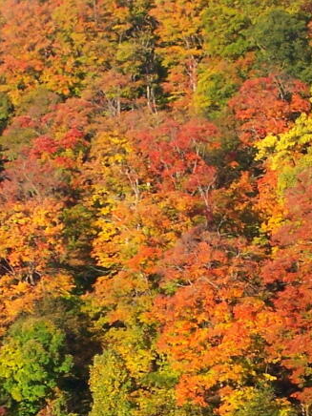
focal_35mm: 329
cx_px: 426
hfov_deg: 4.5
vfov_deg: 6.0
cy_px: 490
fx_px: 3954
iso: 100
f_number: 3.2
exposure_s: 1/500
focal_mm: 17.5
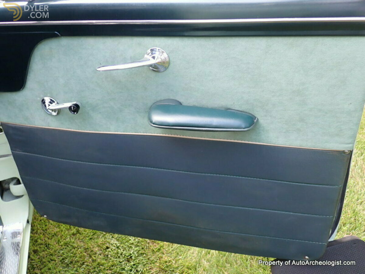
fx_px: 316
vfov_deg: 46.8
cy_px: 137
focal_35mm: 30
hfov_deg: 60.0
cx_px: 182
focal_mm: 5.4
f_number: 2.3
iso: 100
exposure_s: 1/60
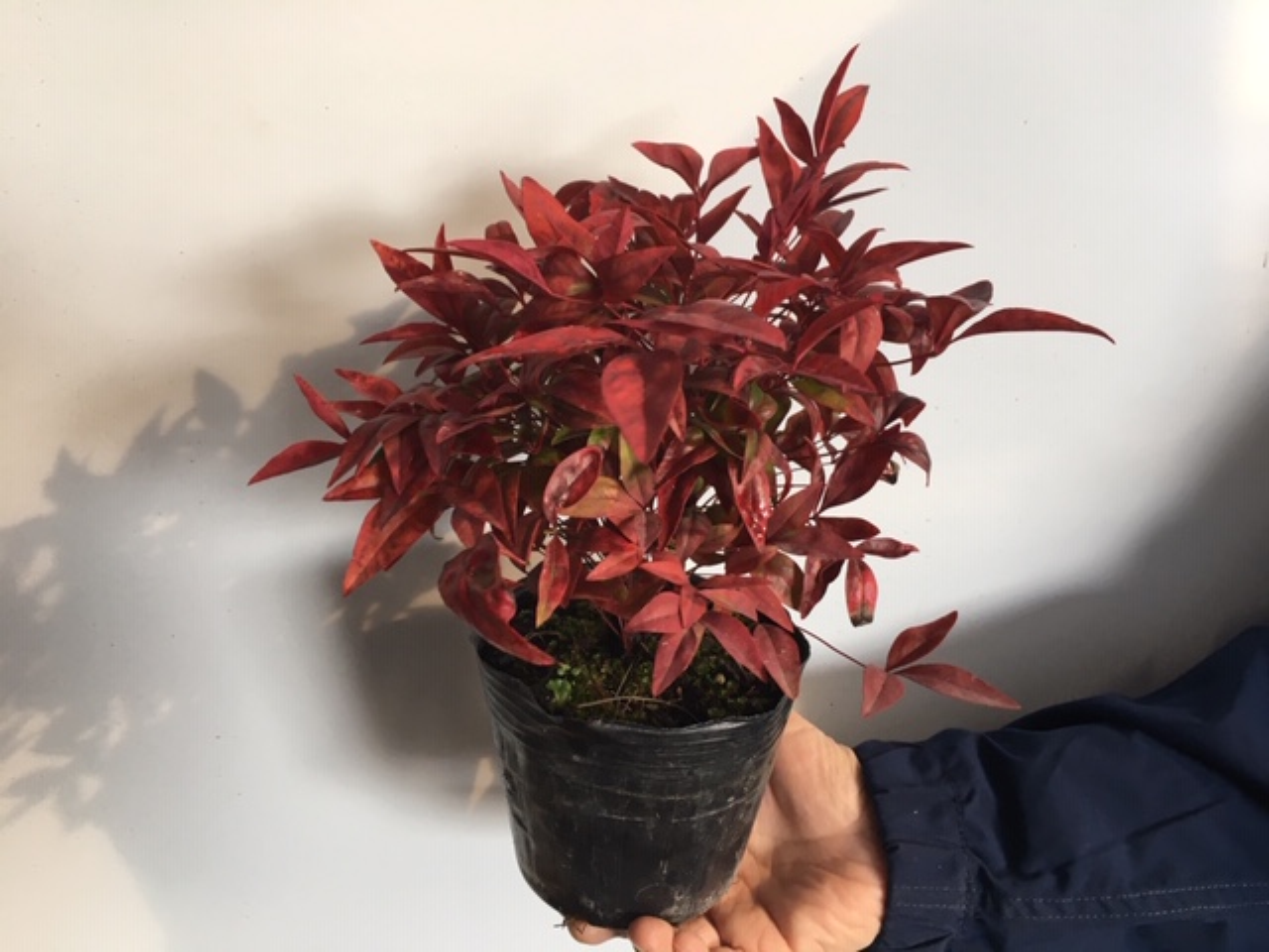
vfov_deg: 48.2
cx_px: 634
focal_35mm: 29
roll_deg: -1.2
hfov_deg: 61.7
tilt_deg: -18.2
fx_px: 1063
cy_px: 476
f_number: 2.2
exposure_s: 1/40
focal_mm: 4.15
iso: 25
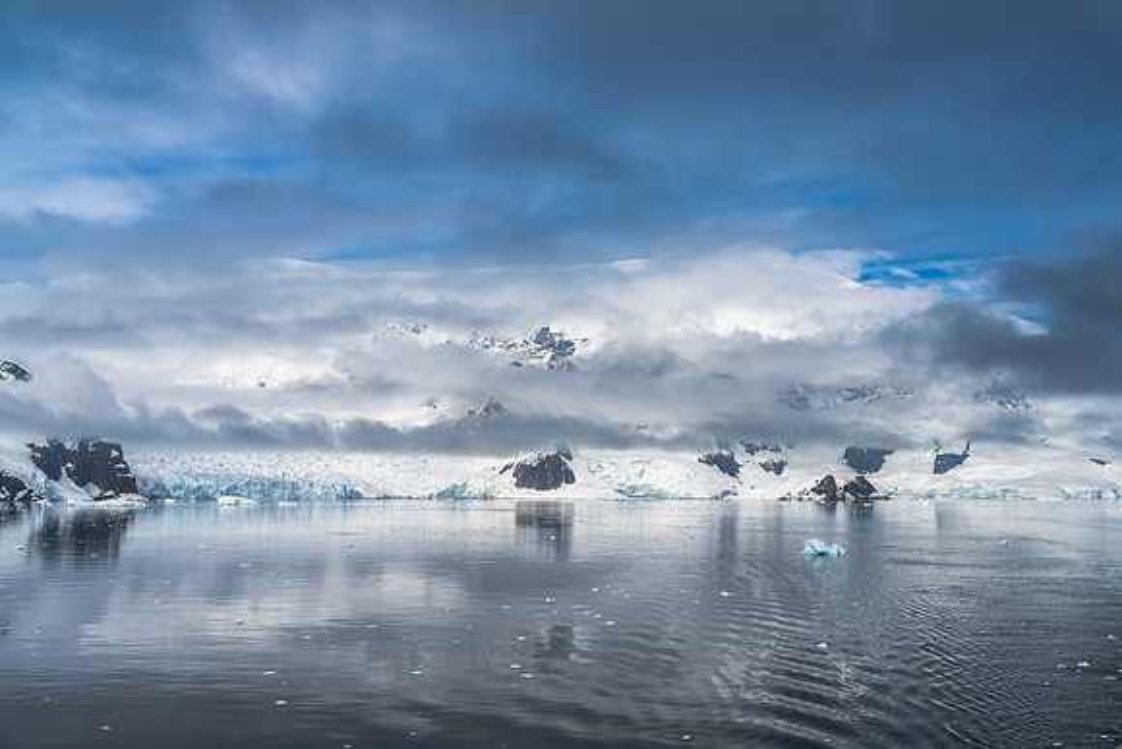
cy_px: 374
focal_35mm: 41
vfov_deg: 32.6
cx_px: 561
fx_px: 1278
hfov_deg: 47.4
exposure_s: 1/640
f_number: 6.3
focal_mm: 41
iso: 100
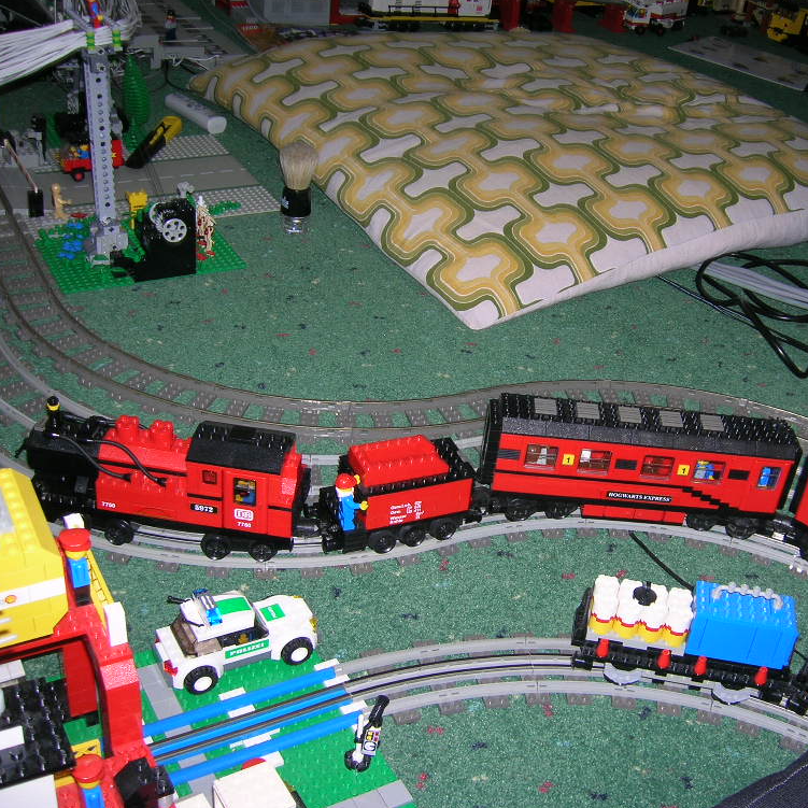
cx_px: 542
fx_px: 1083
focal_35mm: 41
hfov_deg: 40.4
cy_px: 398
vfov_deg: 40.9
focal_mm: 5.7
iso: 50
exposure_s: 1/60.1
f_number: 2.9
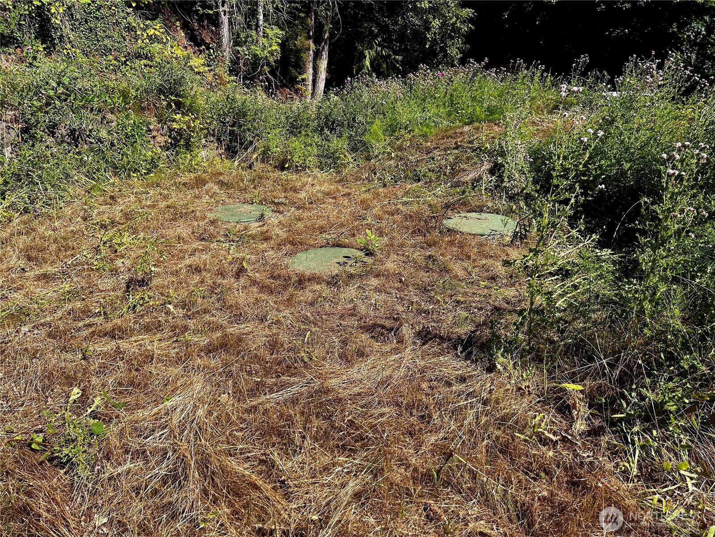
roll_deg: +2.0
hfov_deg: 67.3
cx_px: 358
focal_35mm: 26
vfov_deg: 53.1
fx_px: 537
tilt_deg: -20.2
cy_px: 268
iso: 50
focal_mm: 5.7
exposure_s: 1/2762
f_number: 1.5
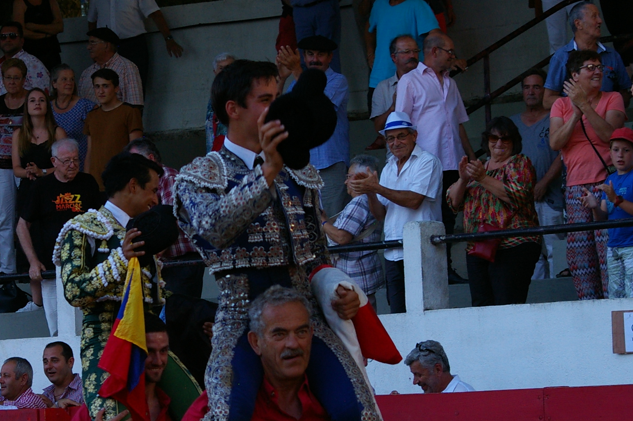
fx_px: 3601
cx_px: 164
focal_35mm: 205
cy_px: 267
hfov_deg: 10.0
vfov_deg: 6.7
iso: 400
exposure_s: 1/125
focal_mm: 70
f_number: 5.6
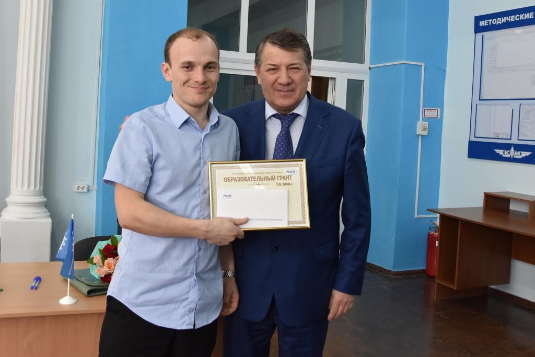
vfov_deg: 43.6
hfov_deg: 61.9
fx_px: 446
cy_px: 178
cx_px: 268
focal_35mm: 30
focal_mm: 20
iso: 800
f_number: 5
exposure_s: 1/100
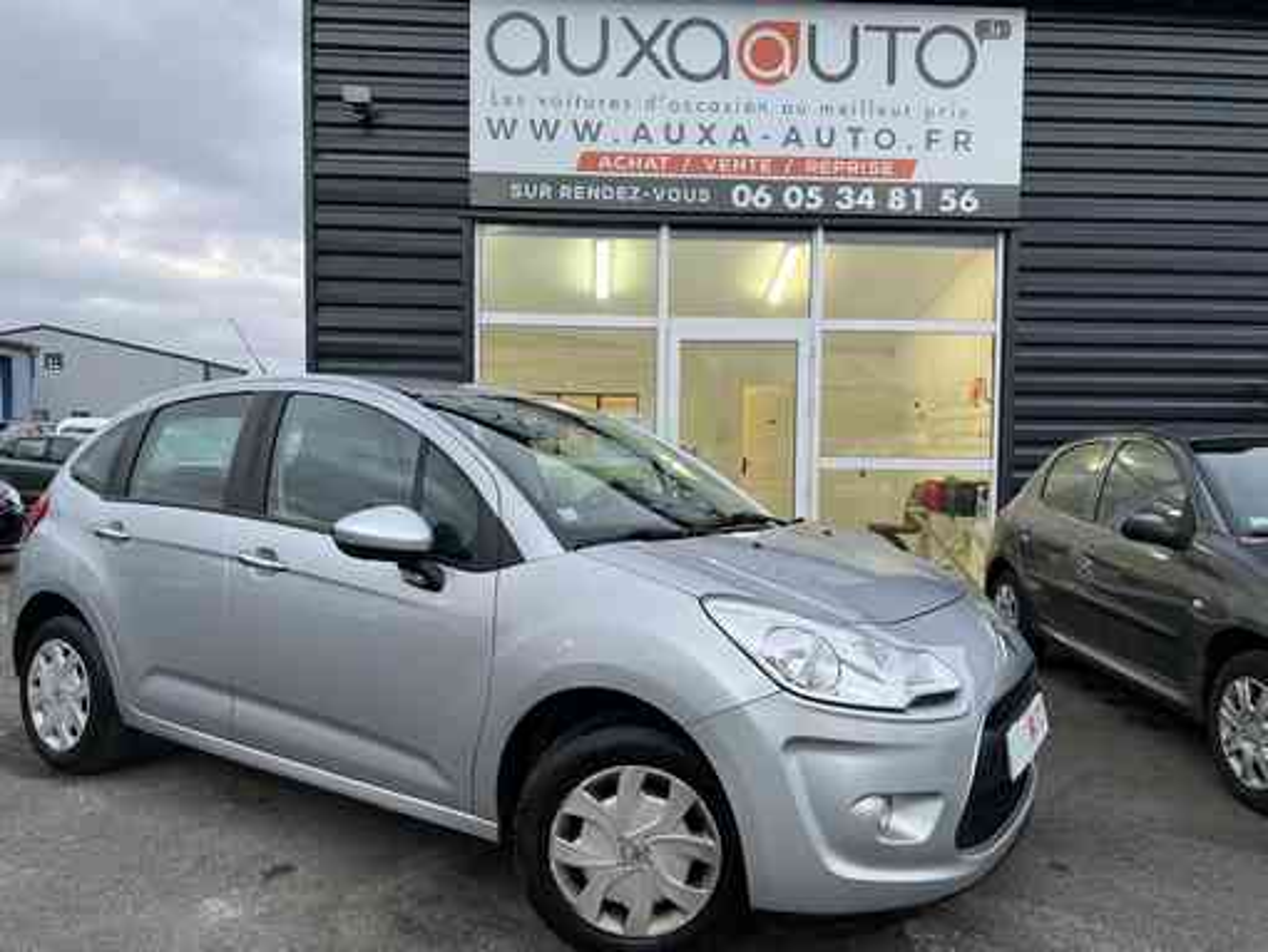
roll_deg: -0.6
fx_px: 953
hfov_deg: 67.3
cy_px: 476
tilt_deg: -1.9
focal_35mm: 26
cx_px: 634
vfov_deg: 53.1
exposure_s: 1/100
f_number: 1.5
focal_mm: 5.7
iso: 100
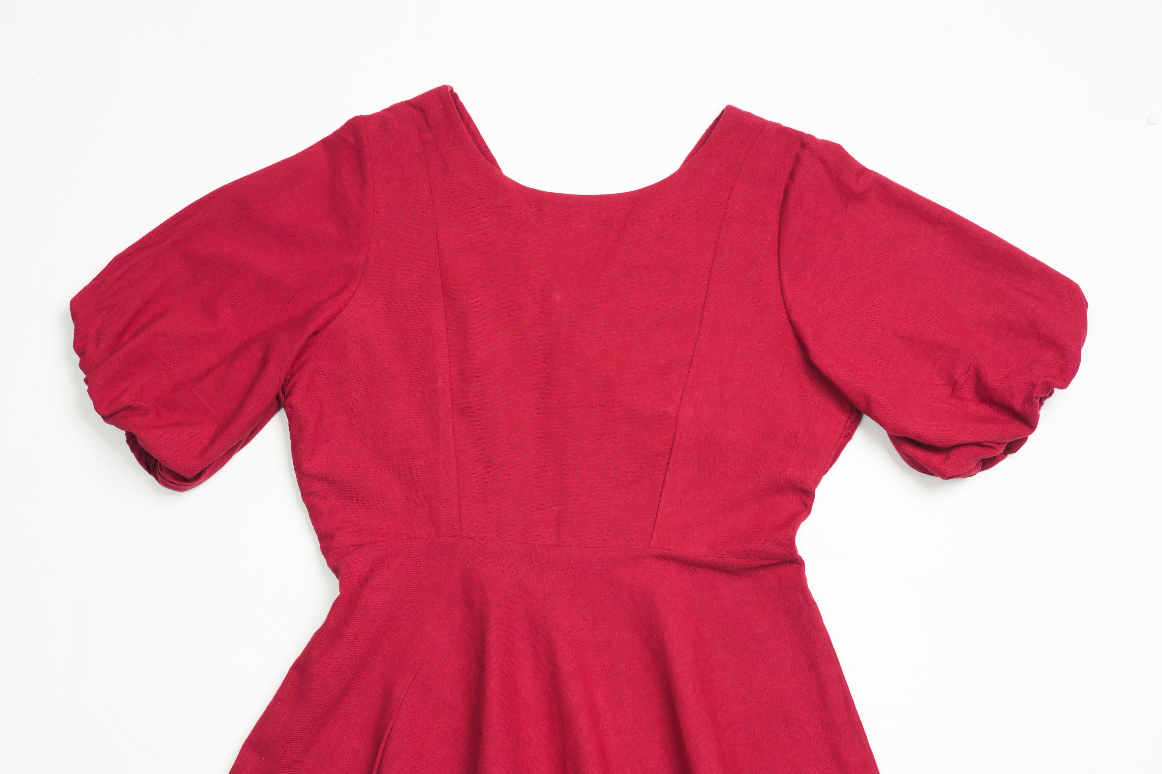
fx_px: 1807
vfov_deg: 23.9
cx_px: 577
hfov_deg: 35.6
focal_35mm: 56
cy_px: 589
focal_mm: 37
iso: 800
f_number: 10
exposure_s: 1/50
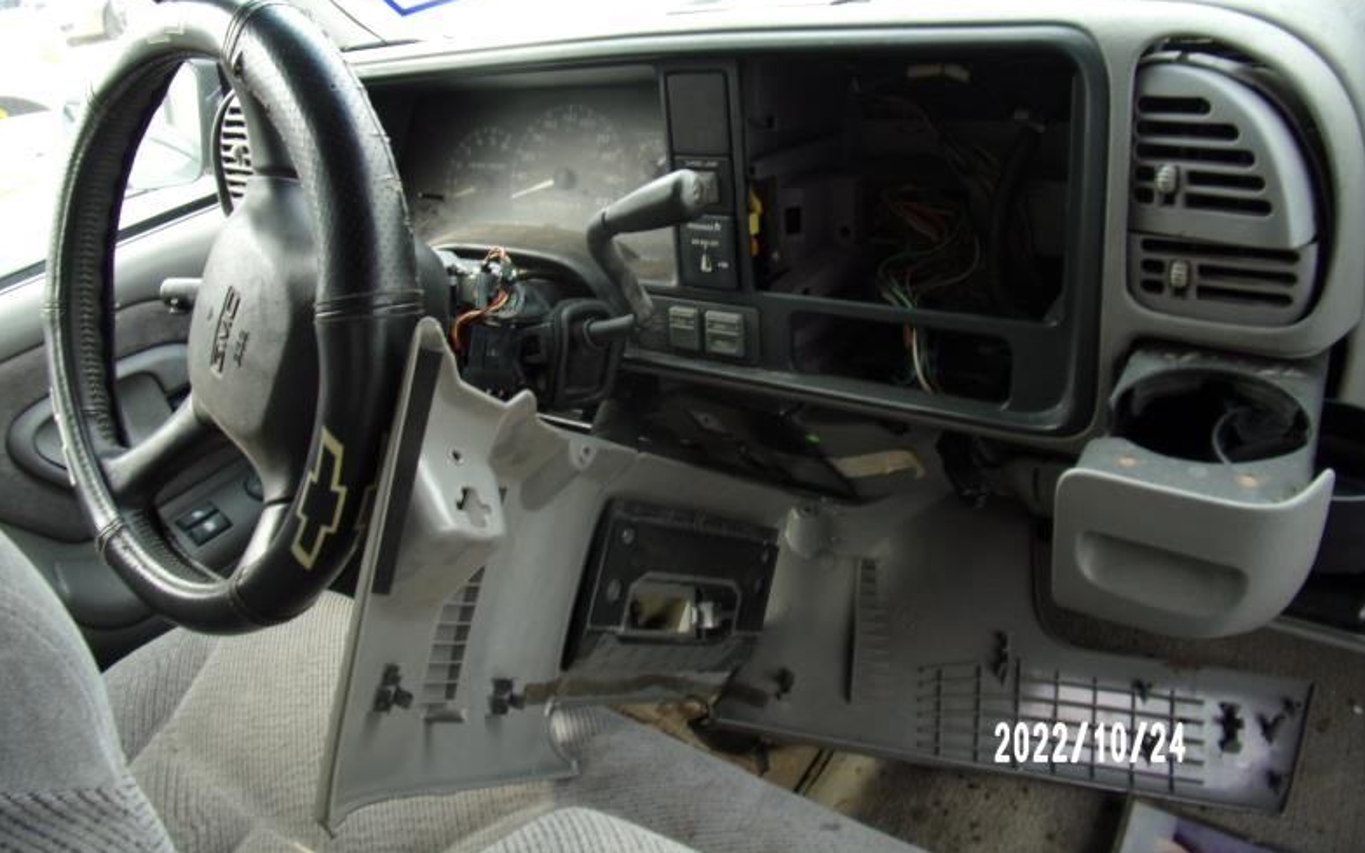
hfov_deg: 70.4
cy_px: 335
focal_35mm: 26
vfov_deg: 47.3
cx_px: 694
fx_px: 967
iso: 92
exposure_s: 1/34
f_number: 3.3
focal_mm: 4.3
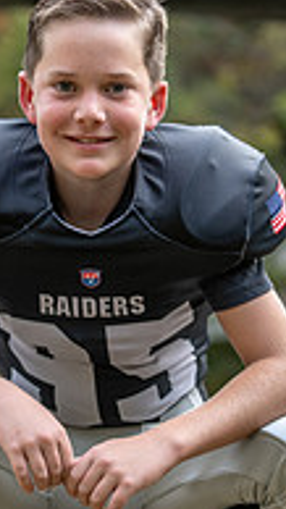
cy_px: 237
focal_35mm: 219
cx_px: 123
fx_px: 2955
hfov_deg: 5.5
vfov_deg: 9.8
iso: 160
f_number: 2.8
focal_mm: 70
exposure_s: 1/320
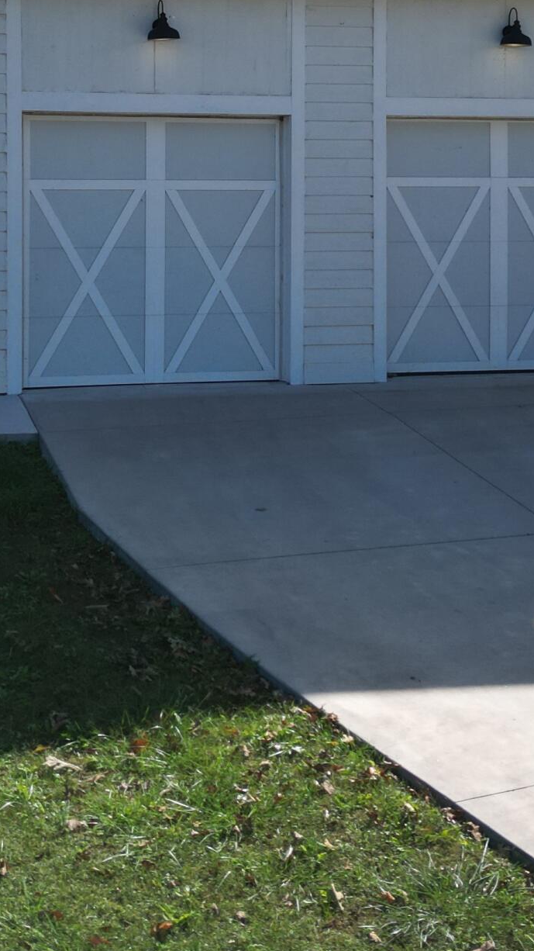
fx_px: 1612
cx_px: 242
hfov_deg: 18.8
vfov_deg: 32.0
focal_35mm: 64
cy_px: 188
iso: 150
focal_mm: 6.72
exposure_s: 1/3200
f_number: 1.7
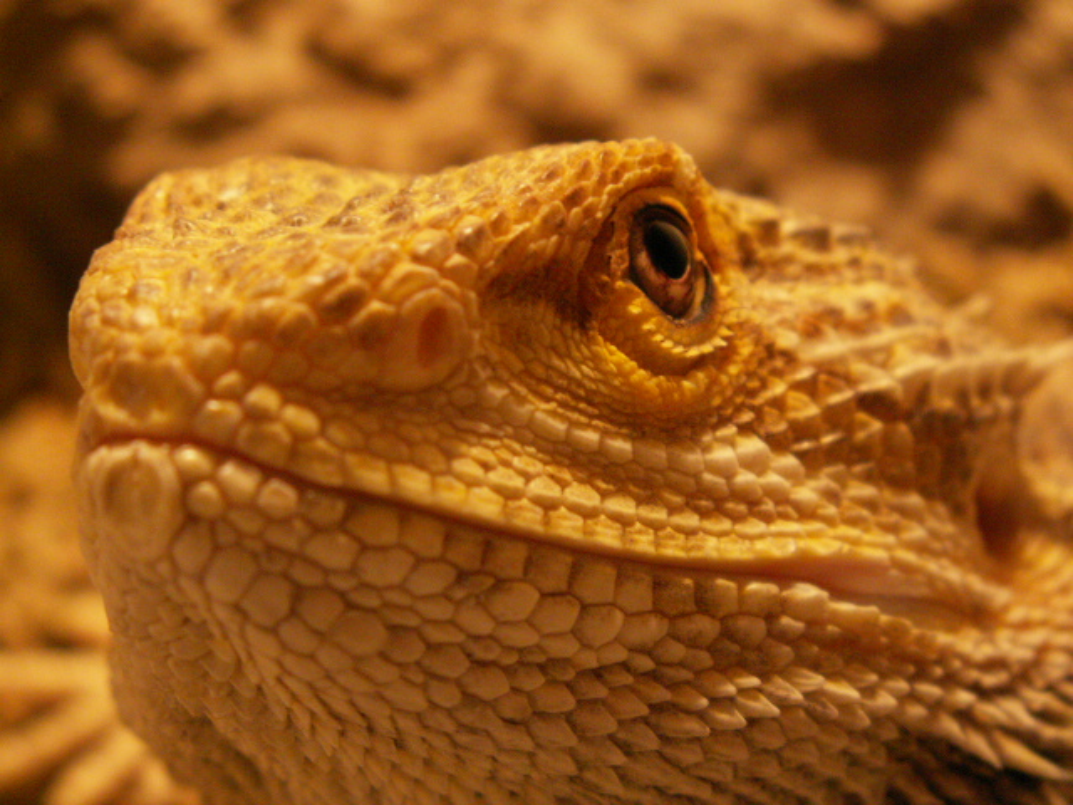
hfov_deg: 31.2
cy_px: 402
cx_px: 536
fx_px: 1922
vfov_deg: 23.7
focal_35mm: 62
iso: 160
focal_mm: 10.28
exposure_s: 1/25
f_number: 3.2
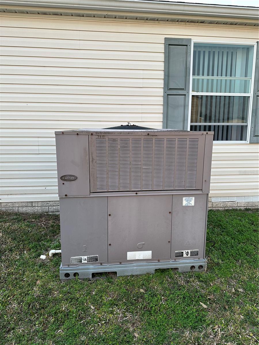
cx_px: 130
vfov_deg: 71.6
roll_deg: -1.1
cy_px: 172
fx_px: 239
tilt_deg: -9.4
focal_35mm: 24
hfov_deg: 56.8
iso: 80
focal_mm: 6.86
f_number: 1.78
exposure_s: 1/699
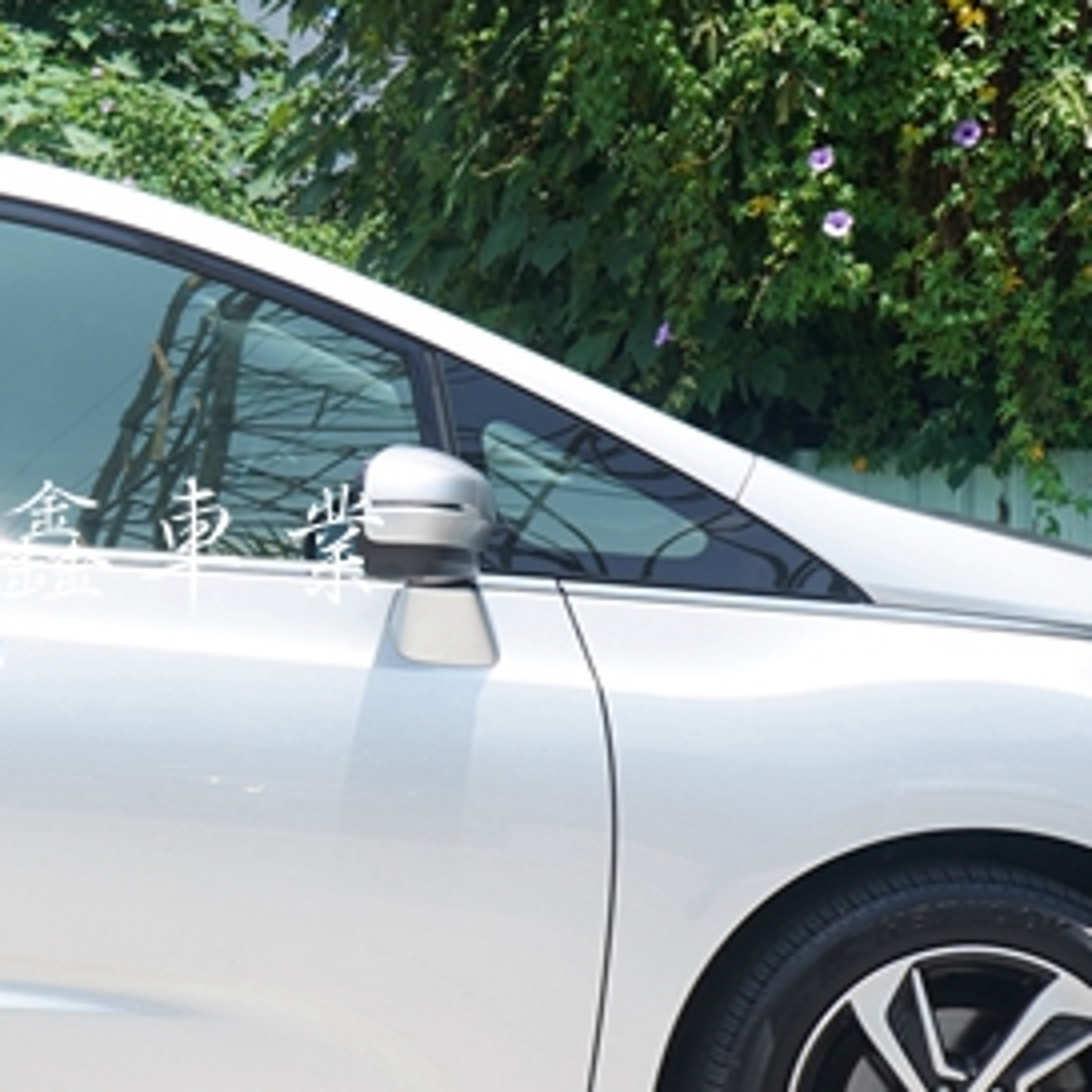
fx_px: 3533
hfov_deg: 16.8
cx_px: -204
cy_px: 550
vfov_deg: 17.6
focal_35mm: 99
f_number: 9
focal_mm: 31
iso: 100
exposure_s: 1/125
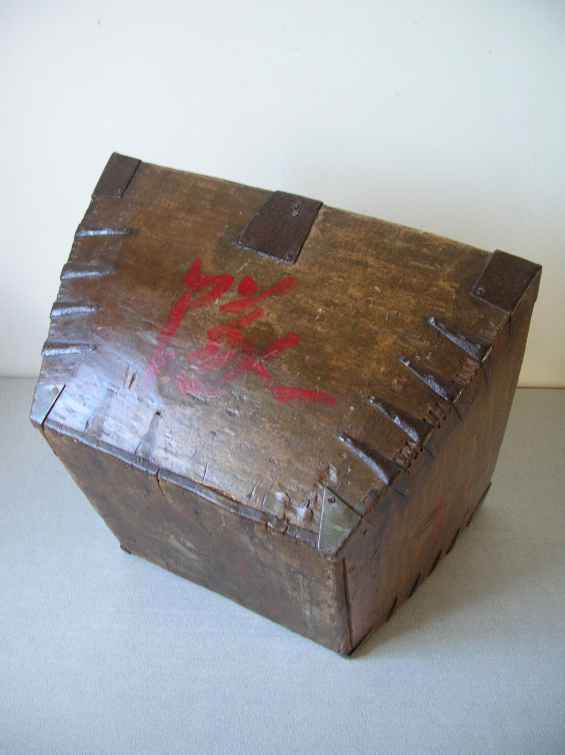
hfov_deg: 40.6
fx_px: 763
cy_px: 378
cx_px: 282
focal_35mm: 35
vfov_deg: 52.7
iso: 50
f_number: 2.8
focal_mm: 5.8
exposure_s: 1/5.5
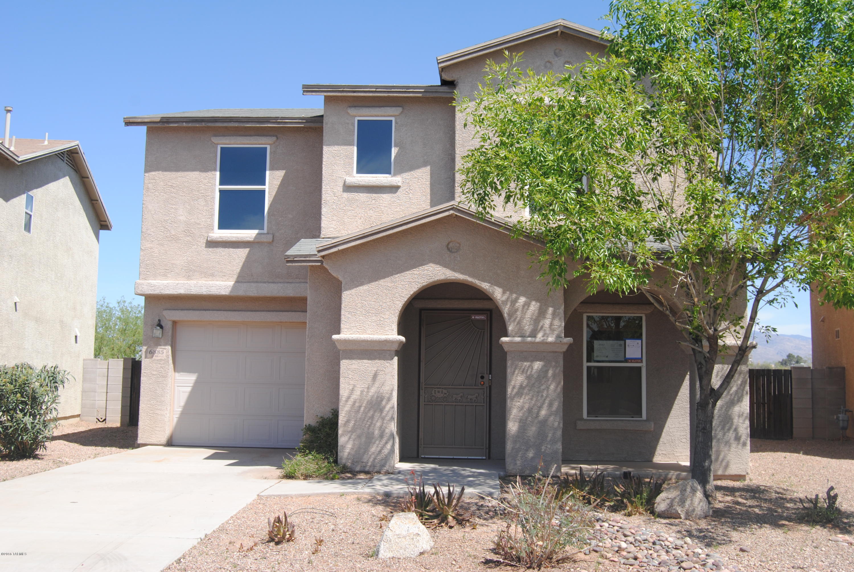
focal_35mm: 39
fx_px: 926
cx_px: 427
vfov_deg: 34.3
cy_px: 286
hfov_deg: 49.5
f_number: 8
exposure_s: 1/250
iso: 100
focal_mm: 26
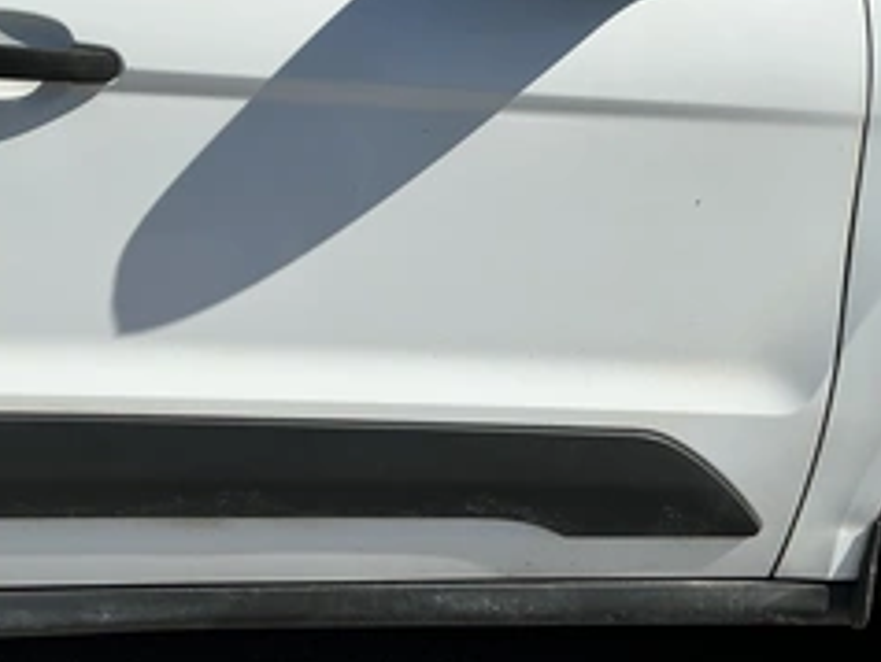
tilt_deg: -14.4
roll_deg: +0.8
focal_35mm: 47
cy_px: 277
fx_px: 1197
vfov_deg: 30.9
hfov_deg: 39.8
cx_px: 274
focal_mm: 3
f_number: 1.8
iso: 25
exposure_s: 1/4405
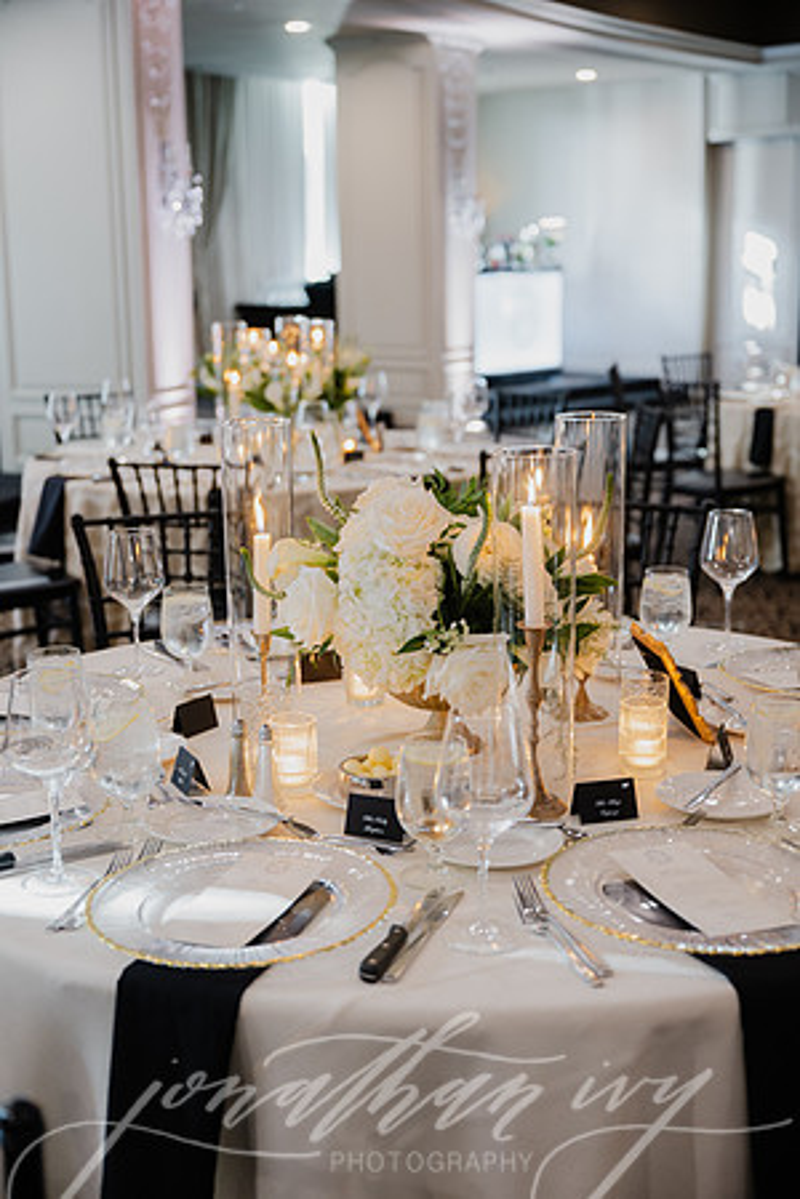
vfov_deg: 41.9
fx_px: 1567
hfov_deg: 28.6
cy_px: 600
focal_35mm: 47
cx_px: 400
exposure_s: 1/20
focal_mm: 47
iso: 500
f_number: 2.8
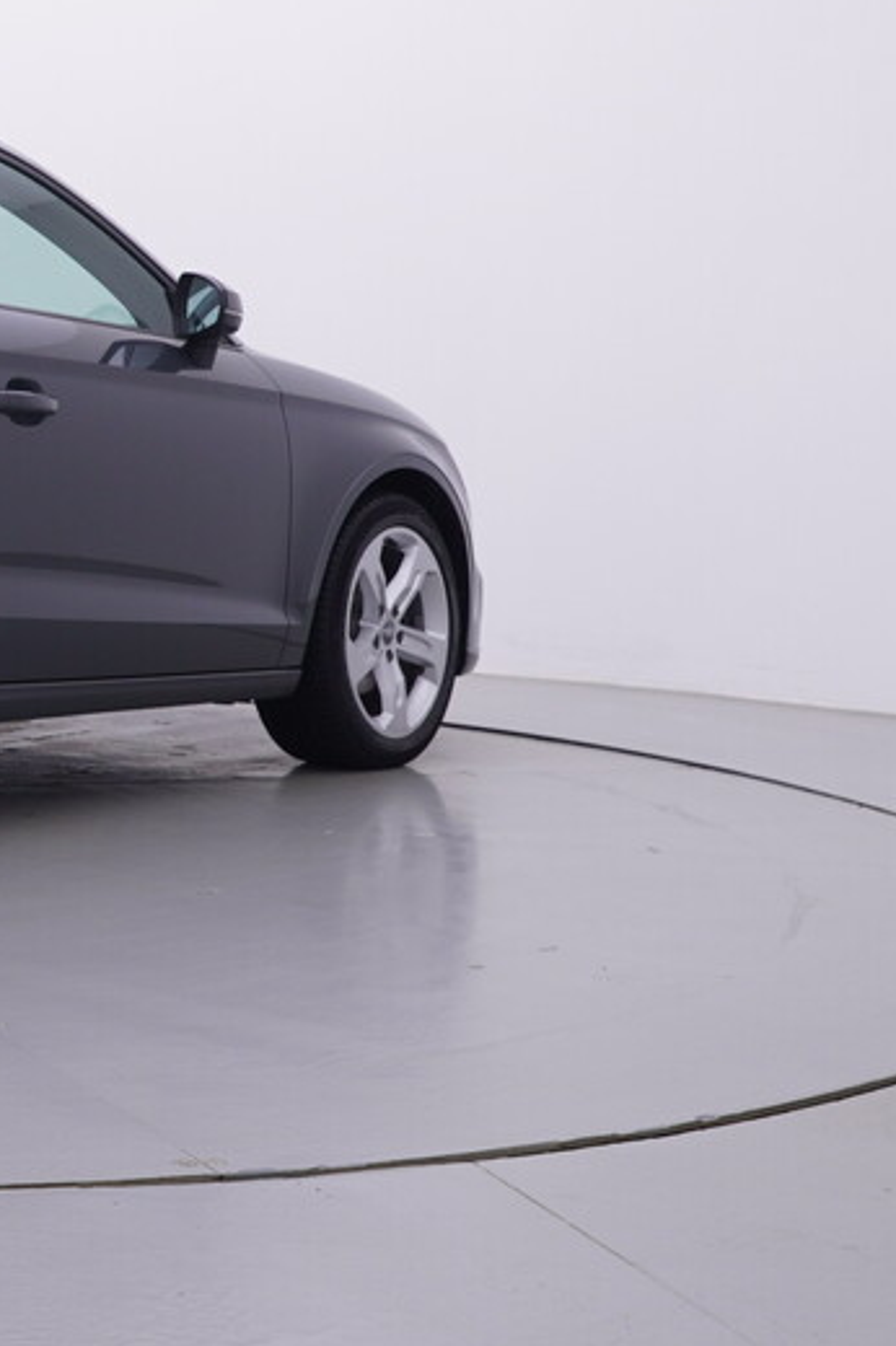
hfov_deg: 19.3
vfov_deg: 31.9
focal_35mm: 62
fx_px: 2332
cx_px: -404
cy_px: 425
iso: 200
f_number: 5
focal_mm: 15
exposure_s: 1/80
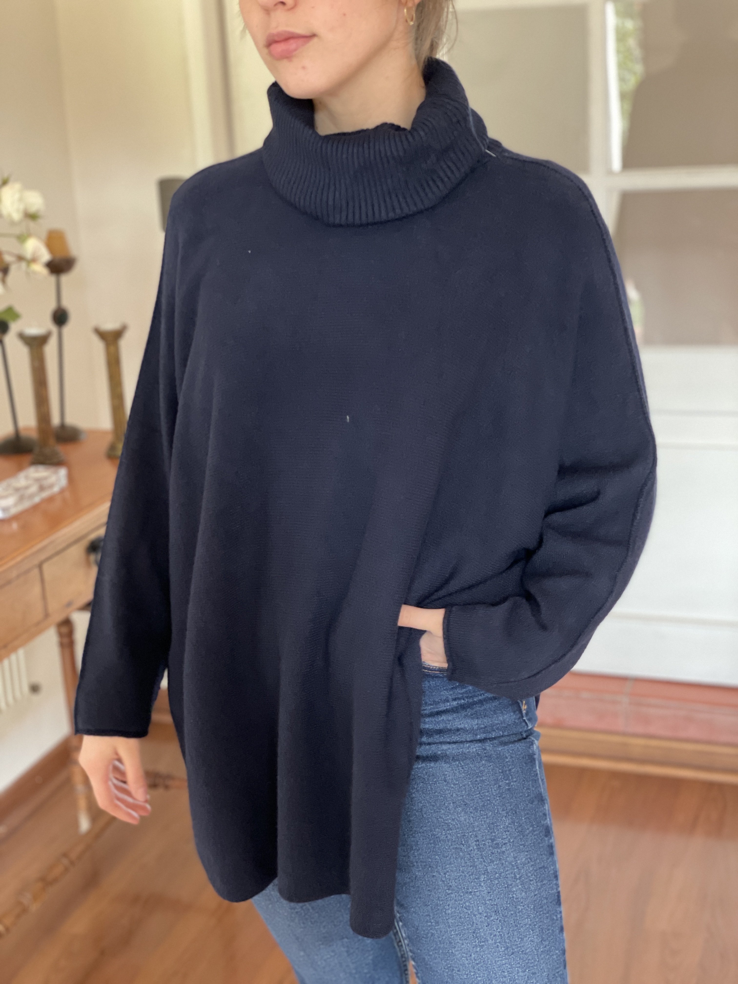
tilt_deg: -15.1
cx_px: 369
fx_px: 1478
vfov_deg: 36.8
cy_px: 492
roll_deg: +4.3
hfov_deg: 28.0
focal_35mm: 52
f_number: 2
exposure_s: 1/40
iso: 250
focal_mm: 6
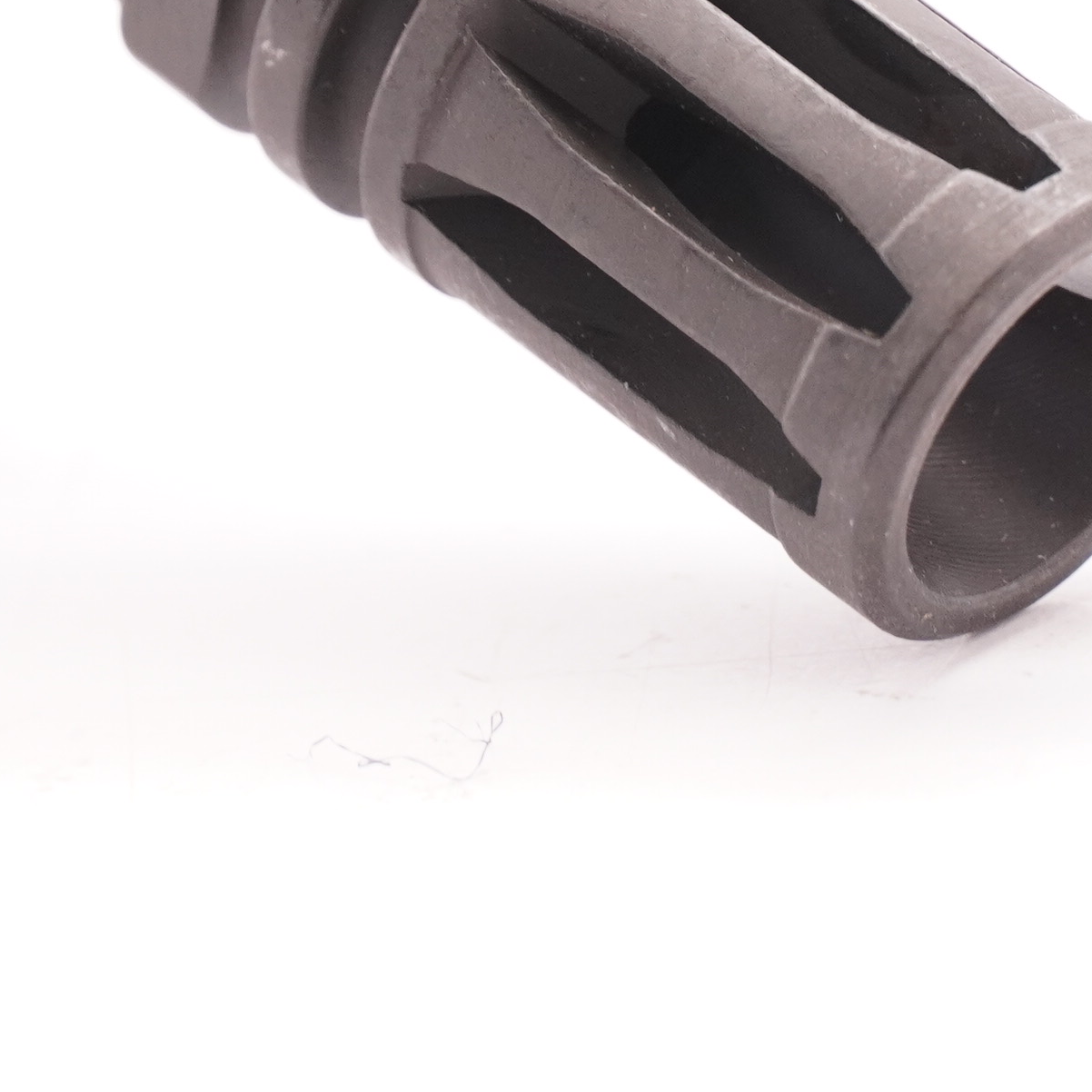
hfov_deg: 2.9
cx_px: 670
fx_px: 21682
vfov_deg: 2.9
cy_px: -33
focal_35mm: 608
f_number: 5.6
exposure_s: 1/125
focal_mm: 135
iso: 1000
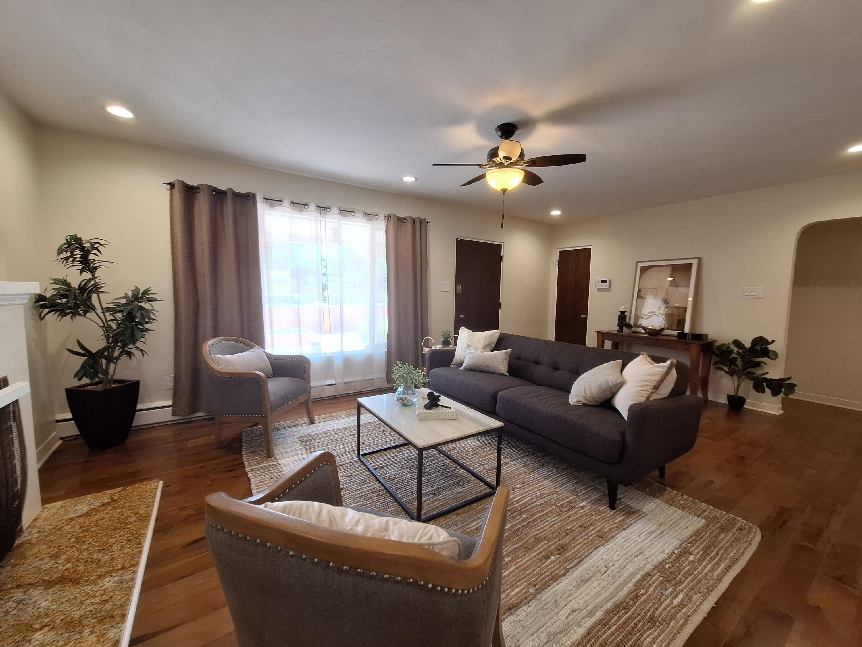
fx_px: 324
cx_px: 431
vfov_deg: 89.9
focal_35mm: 13
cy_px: 324
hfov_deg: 106.2
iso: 64
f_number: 2.2
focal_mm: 1.74
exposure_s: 1/60
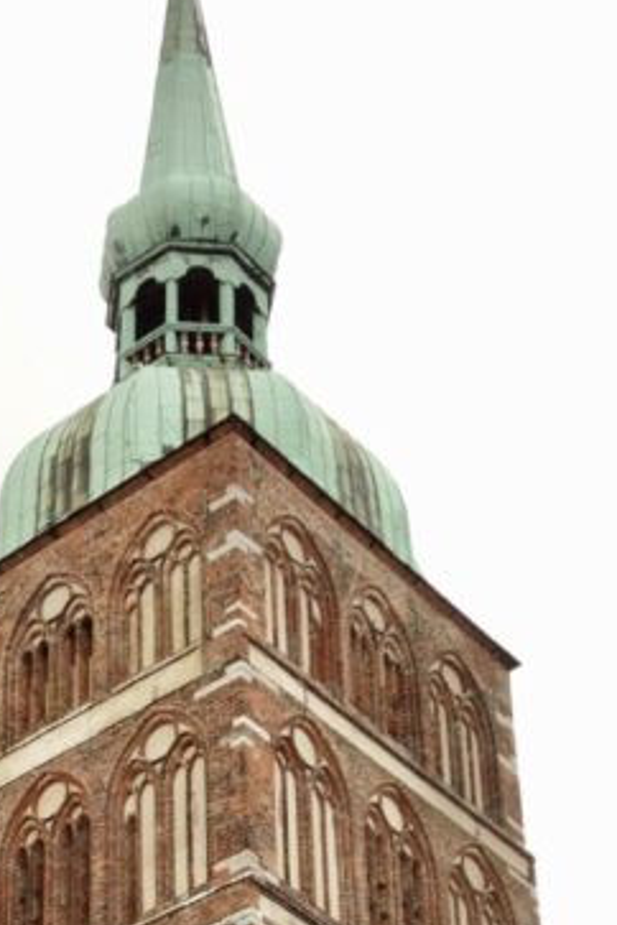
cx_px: -65
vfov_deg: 20.7
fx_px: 2391
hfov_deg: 14.4
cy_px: 1060
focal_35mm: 93
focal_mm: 12.32
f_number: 3.2
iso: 125
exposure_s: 1/100
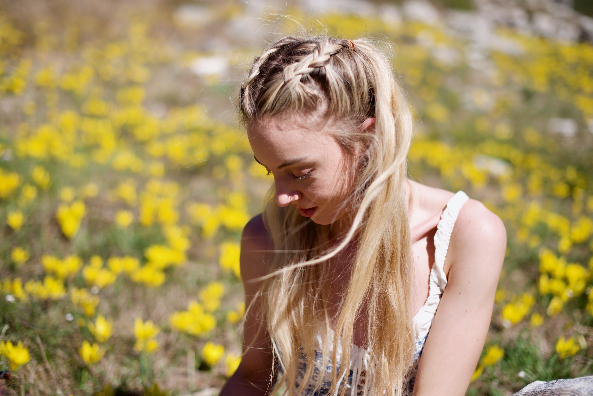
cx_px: 296
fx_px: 824
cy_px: 198
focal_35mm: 50
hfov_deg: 39.6
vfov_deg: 27.0
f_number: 2
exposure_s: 1/4000
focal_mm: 50
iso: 100
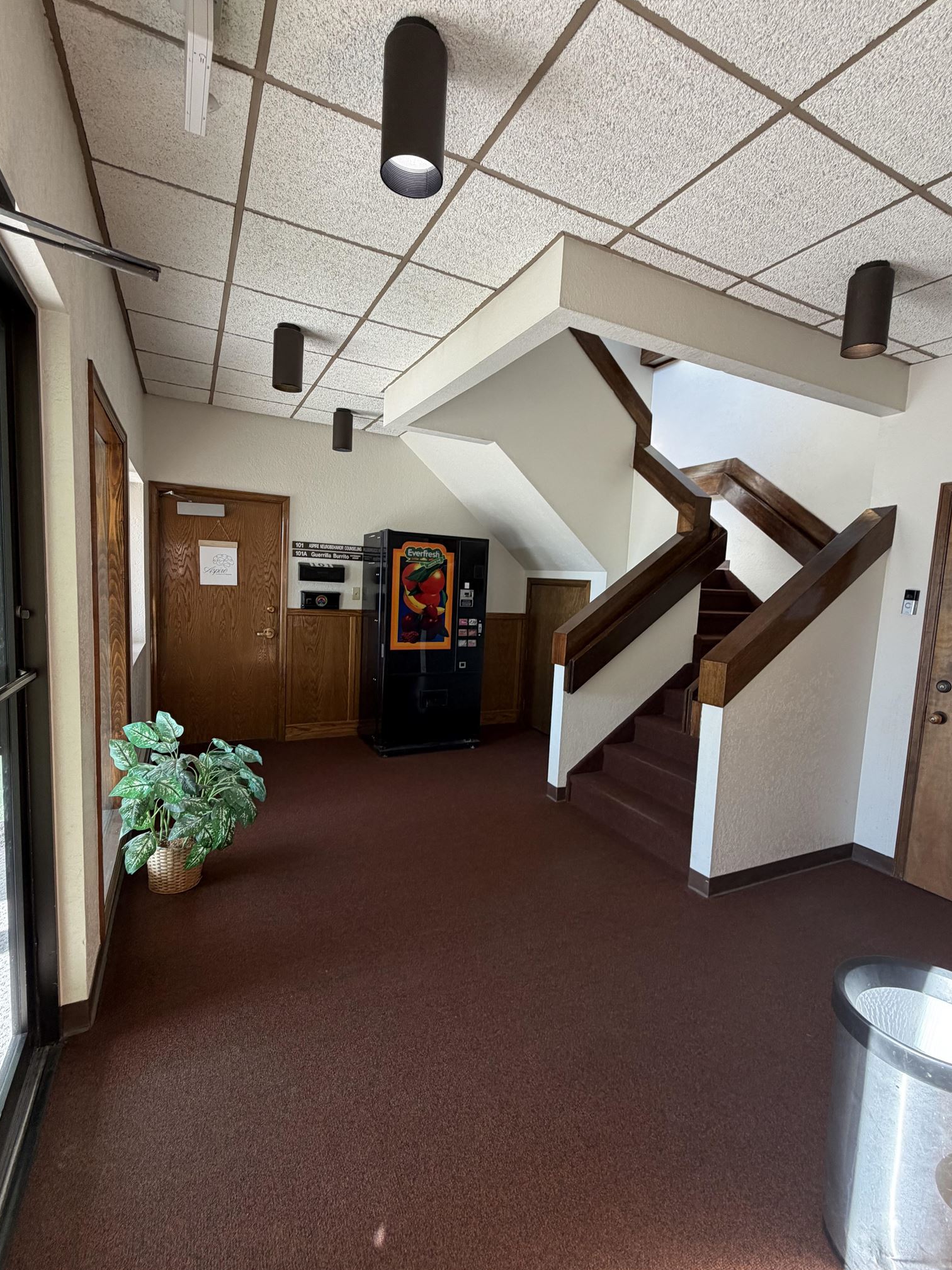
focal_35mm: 16
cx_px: 479
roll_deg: -2.4
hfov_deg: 78.1
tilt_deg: -5.3
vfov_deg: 94.5
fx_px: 587
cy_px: 643
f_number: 2.2
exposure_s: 1/121
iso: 160
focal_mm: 2.22
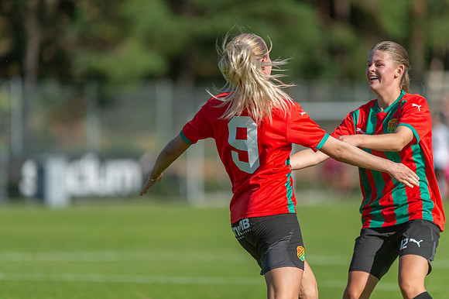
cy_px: 150
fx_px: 3739
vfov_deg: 4.6
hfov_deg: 6.9
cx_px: 224
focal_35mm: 300
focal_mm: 300
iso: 100
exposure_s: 1/1600
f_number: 3.2
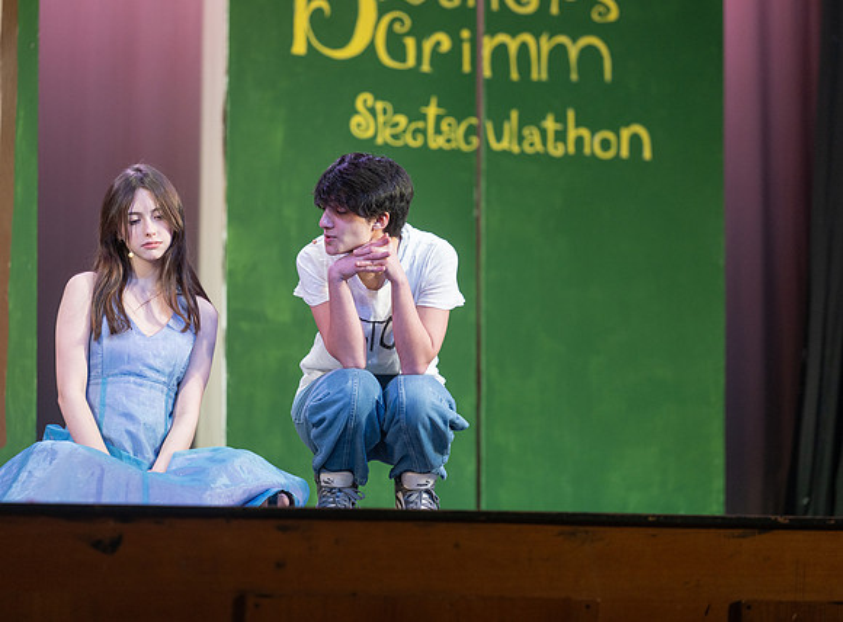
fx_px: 4105
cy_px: 282
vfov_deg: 8.7
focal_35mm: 170
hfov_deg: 11.7
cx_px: 407
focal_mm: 140
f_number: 2.8
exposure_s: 1/320
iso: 560
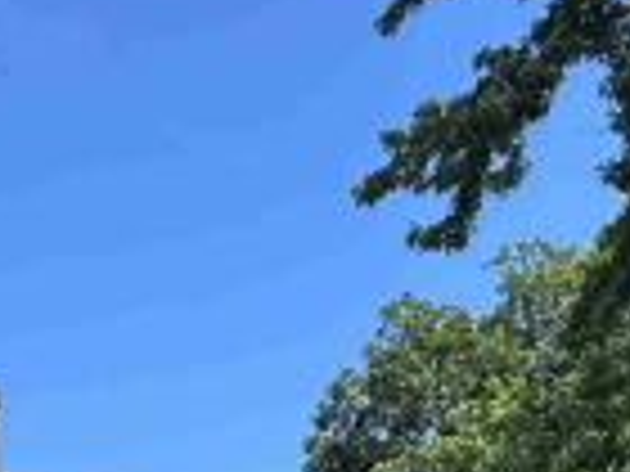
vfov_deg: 11.0
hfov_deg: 15.3
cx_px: -146
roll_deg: +0.5
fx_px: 2257
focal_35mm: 124
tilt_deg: +2.9
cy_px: 913
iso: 50
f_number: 1.5
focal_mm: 5.7
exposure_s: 1/2208
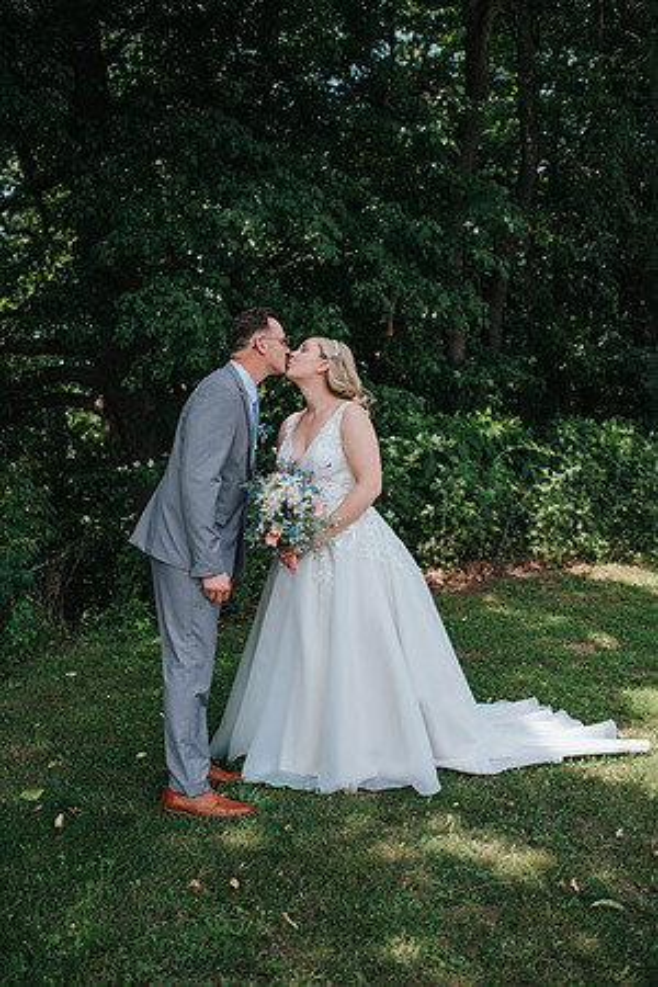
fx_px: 960
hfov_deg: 37.9
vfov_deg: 54.4
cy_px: 494
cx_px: 329
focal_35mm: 35
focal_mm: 35
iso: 100
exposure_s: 1/500
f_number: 2.8
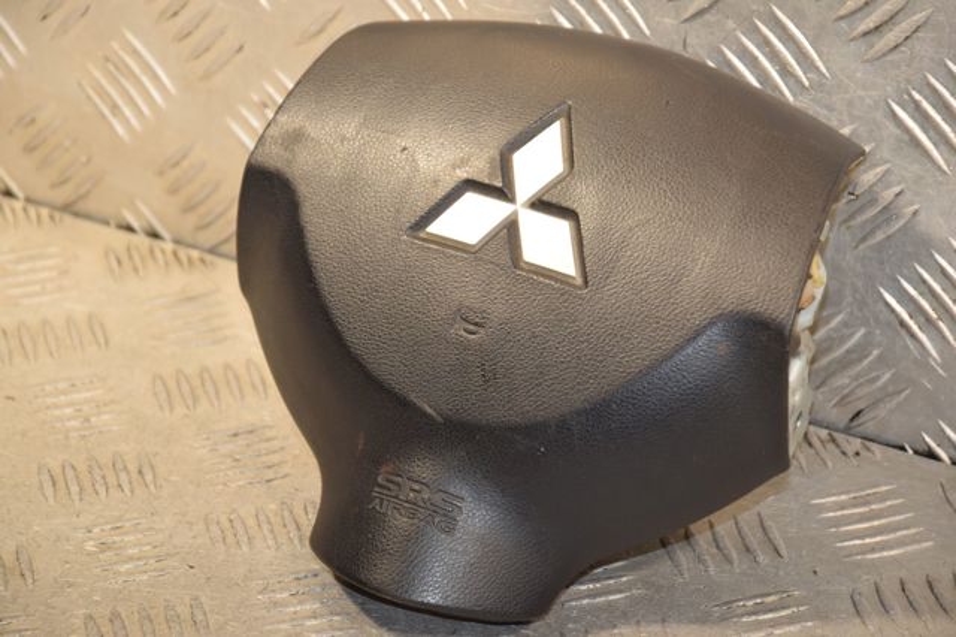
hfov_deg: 13.0
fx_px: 4180
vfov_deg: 8.7
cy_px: 318
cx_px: 478
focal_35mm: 158
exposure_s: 1/200
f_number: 6.3
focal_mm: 105
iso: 800
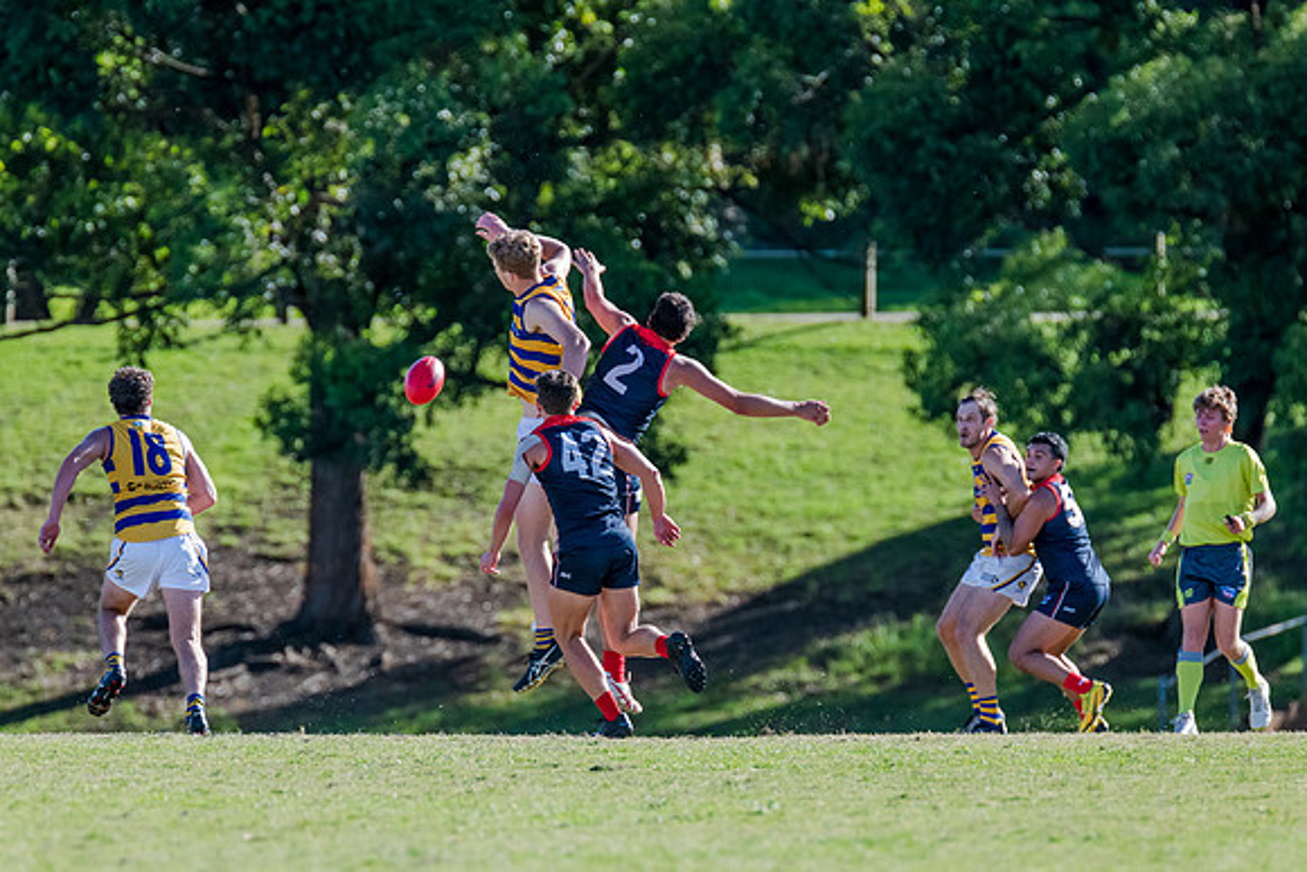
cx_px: 637
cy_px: 439
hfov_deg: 4.3
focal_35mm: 475
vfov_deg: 2.9
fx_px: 17236
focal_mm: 420
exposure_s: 1/1600
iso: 800
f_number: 5
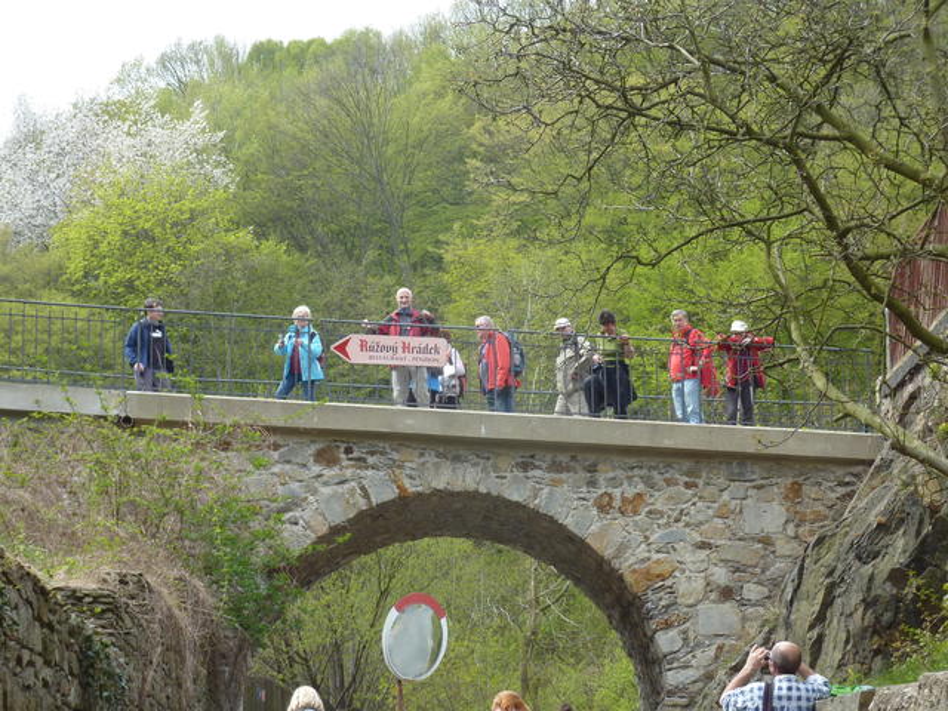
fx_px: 2273
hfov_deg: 23.6
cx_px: 474
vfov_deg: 17.8
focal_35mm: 83
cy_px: 356
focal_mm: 13.7
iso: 160
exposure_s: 1/320
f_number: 4.2
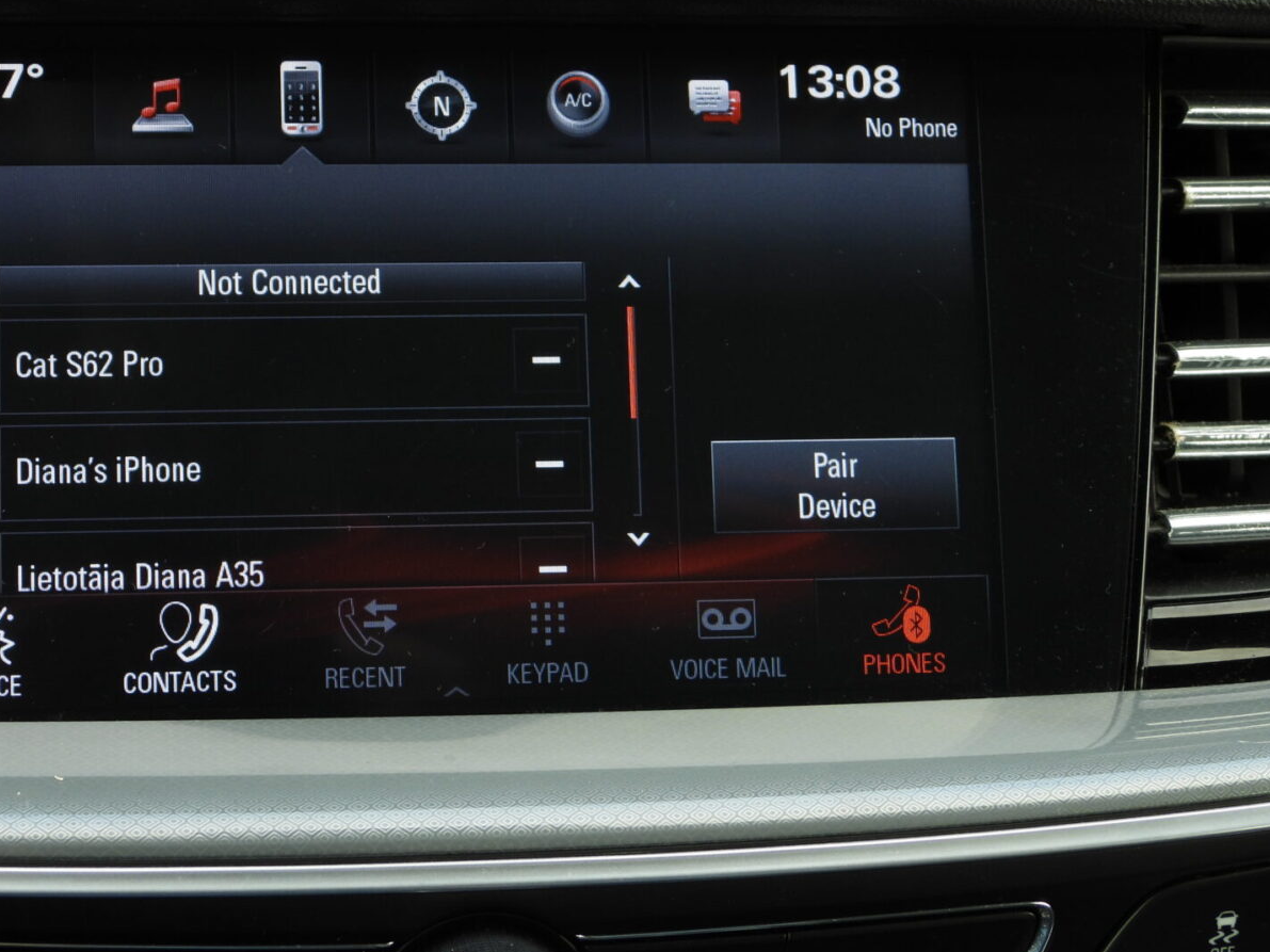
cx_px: 456
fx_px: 2715
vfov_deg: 19.9
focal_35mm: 74
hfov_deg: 26.2
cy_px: 398
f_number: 3.5
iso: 100
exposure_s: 1/50
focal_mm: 9.8
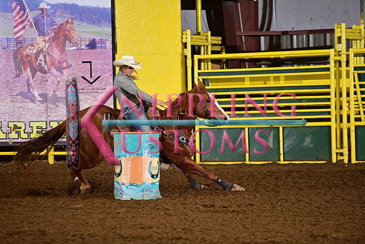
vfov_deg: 6.9
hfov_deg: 10.3
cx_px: 182
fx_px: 2028
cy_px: 122
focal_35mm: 200
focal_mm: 200
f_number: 3.2
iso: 1250
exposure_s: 1/200
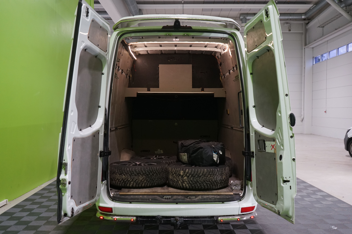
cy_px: 117
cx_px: 176
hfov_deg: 57.2
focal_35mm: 33
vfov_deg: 40.0
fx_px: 323
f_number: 4
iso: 1600
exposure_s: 1/160
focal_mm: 33
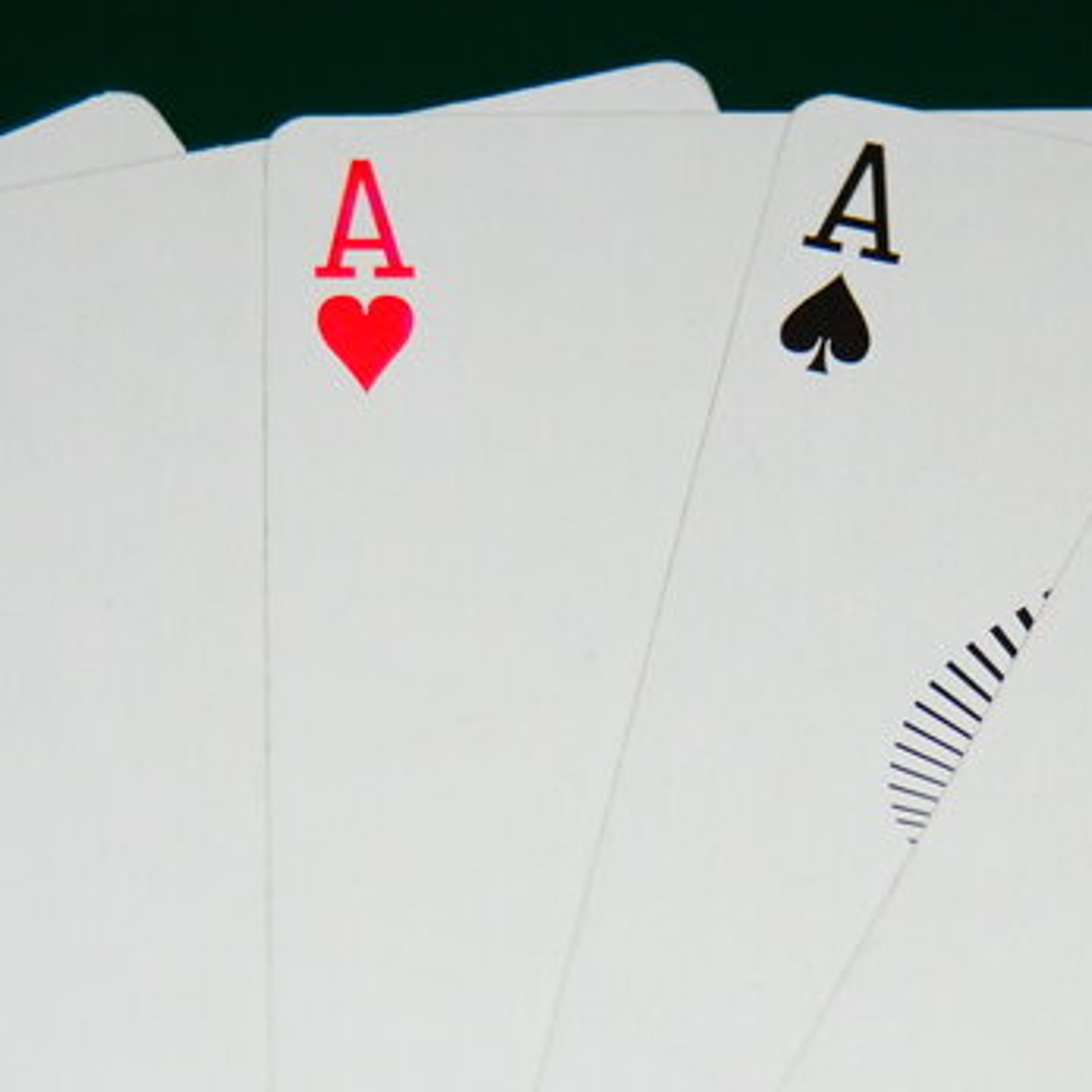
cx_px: 705
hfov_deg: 14.5
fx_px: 4283
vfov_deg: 14.4
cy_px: 928
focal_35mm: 120
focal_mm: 32
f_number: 4.5
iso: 1250
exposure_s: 1/250
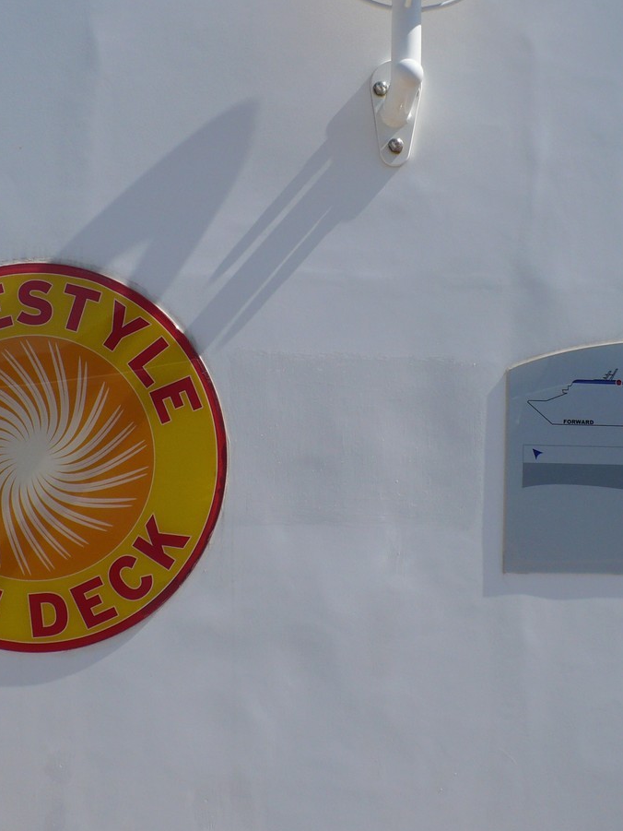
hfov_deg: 27.5
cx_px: 346
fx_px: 1272
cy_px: 415
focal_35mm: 53
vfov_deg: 36.2
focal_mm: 6.1
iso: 100
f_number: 8
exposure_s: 1/320
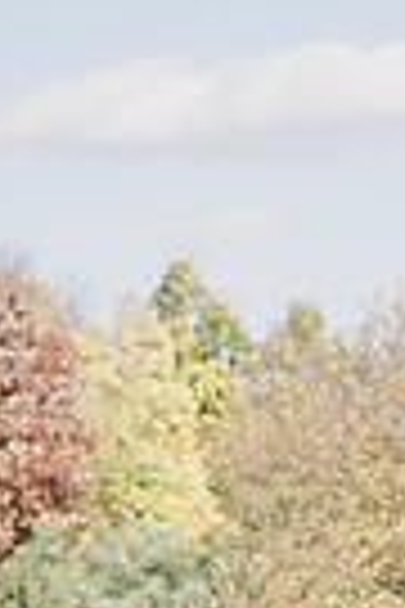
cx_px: 652
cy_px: 820
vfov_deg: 7.6
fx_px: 4505
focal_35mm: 267
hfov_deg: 5.1
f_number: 11
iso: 640
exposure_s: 1/1000
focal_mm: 80
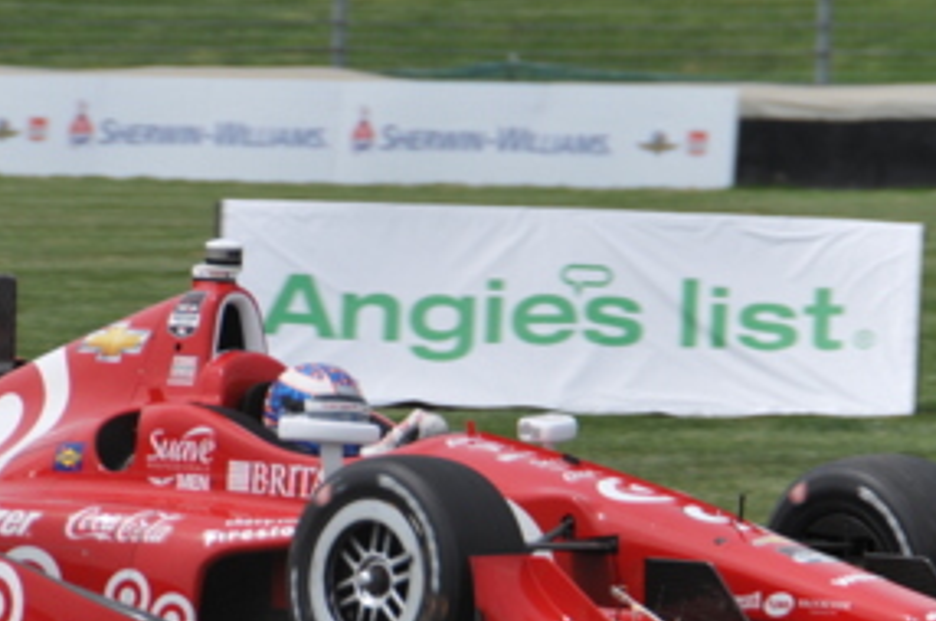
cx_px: 350
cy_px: 312
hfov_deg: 3.3
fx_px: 16361
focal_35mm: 630
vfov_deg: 2.2
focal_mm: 200
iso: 200
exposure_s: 1/1000
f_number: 5.6
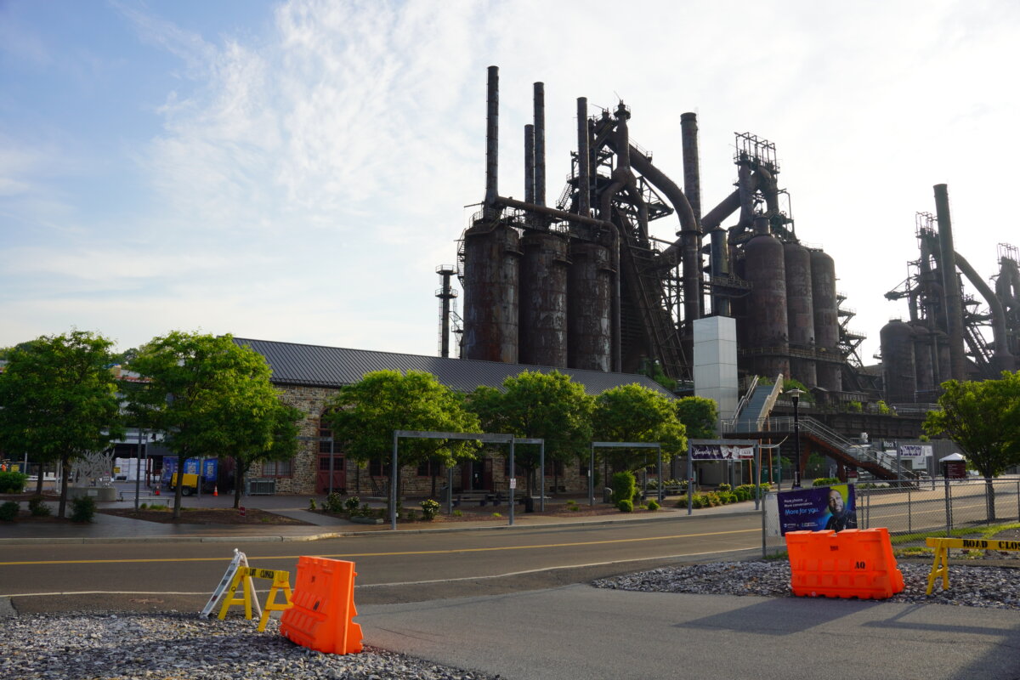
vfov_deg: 47.9
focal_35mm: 27
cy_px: 340
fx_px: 765
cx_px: 510
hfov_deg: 67.4
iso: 100
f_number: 8
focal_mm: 18
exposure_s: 1/125
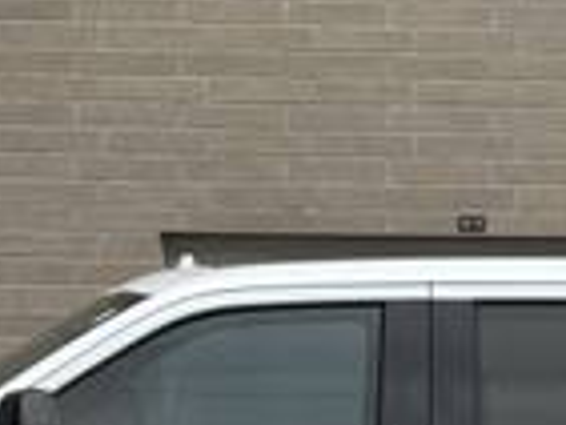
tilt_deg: -0.5
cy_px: 682
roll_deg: -0.6
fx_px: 3568
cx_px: 546
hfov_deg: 9.0
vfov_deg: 6.7
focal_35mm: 218
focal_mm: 6.76
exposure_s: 1/1215
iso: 64
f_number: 1.78
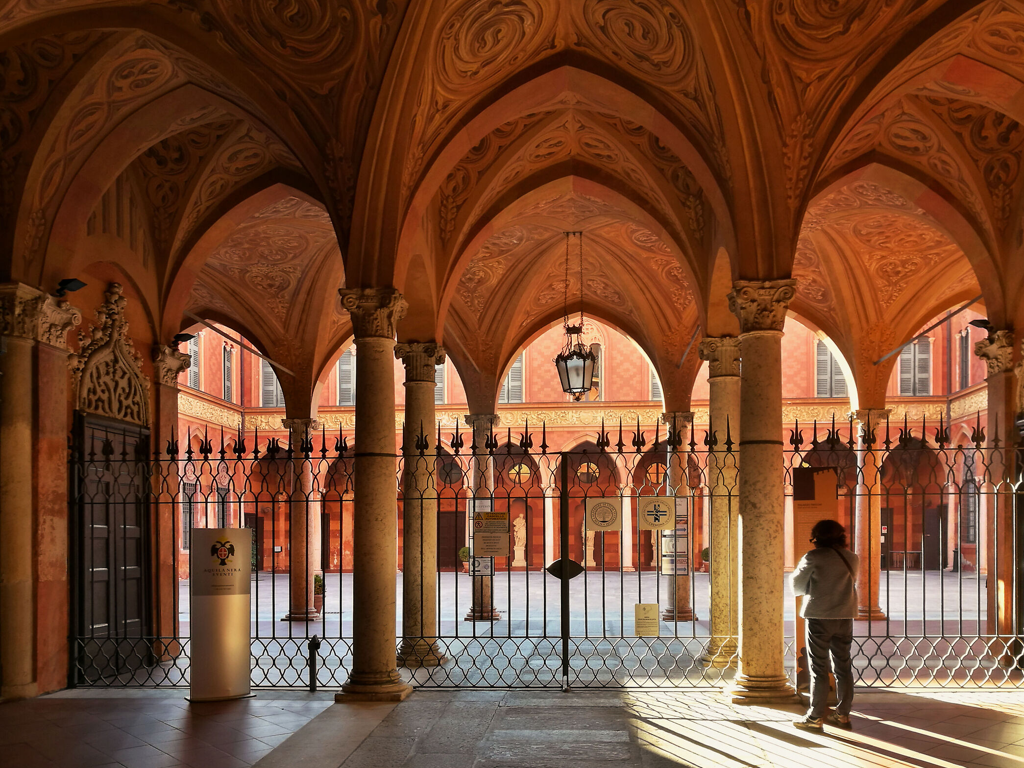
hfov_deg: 58.3
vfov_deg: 45.5
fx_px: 917
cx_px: 529
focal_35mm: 31
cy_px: 385
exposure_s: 1/60
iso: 64
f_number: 2.2
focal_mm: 4.5
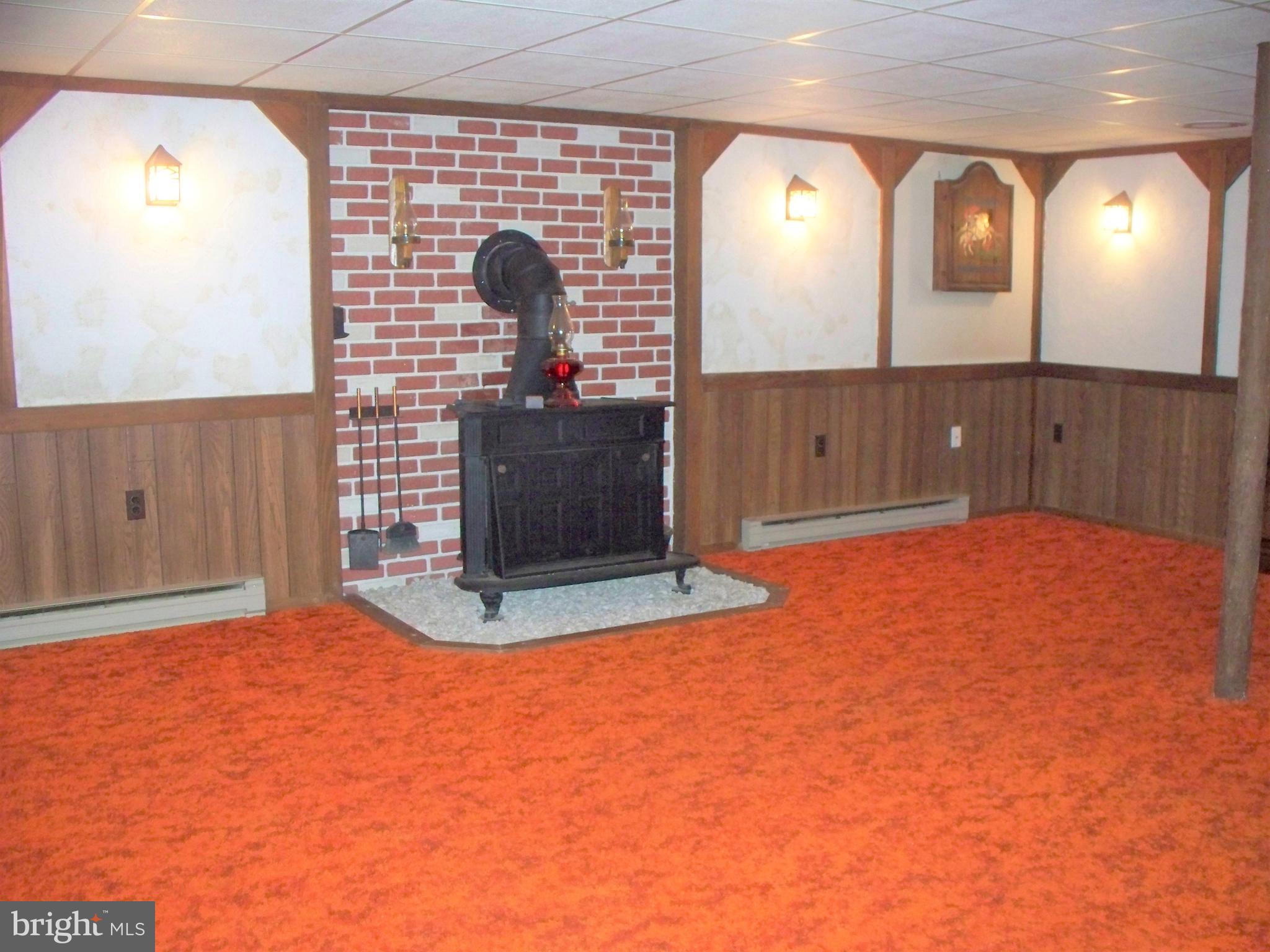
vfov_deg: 39.7
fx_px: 1321
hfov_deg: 51.4
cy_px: 476
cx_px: 635
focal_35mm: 36
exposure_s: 1/30
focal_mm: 7.54
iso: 400
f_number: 2.8
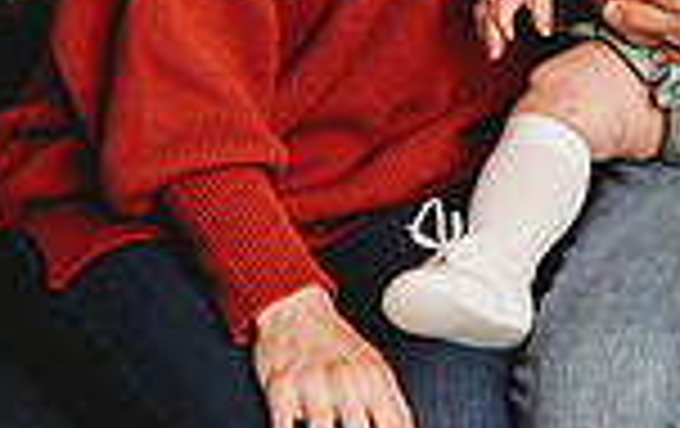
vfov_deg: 7.4
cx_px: 599
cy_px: -421
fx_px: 3193
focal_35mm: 172
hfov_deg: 12.1
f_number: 4
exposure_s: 1/160
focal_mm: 44
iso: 100
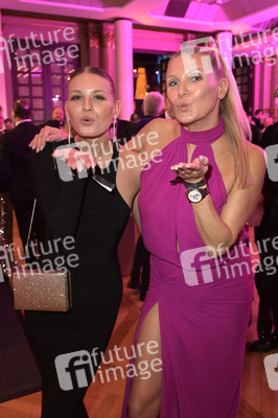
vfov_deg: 60.3
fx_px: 360
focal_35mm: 31
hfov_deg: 42.3
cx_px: 139
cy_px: 209
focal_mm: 31
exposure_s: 1/50
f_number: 5.6
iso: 2500
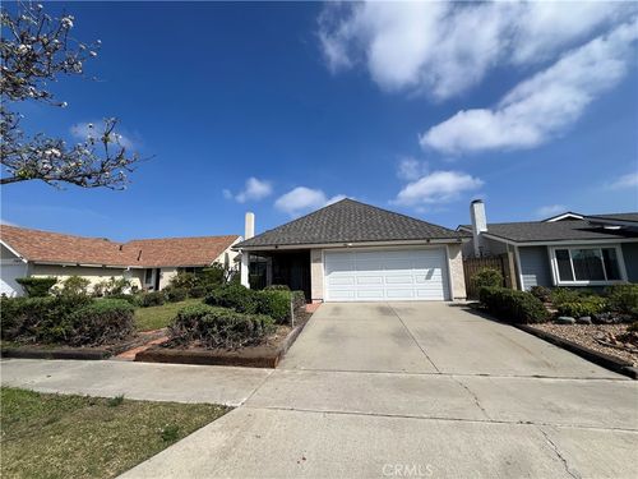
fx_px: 240
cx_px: 319
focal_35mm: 13
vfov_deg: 89.9
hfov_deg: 106.2
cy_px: 240
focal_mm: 1.57
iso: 32
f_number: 1.8
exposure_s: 1/2538
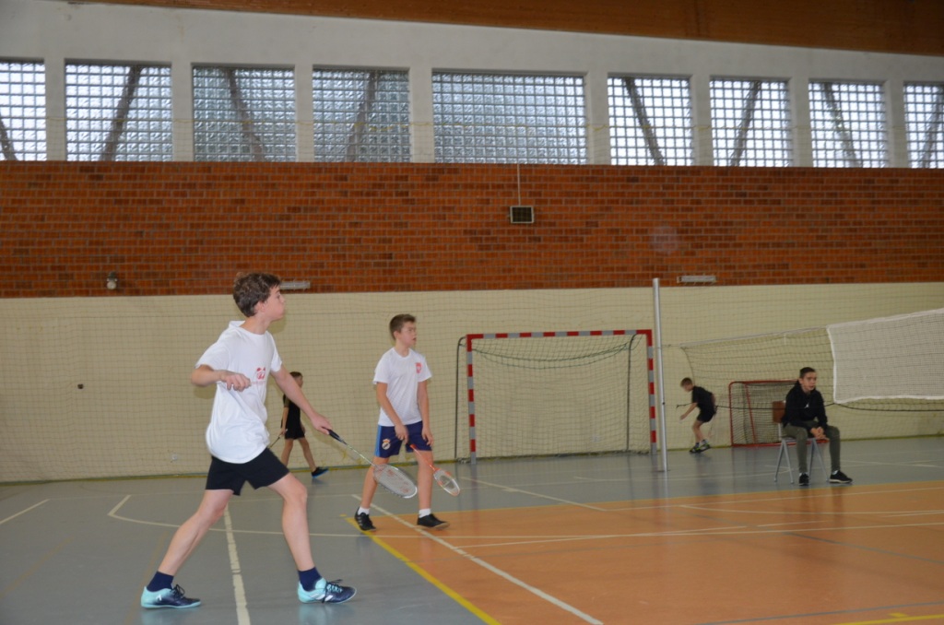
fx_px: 1177
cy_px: 312
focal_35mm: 45
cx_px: 472
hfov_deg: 43.7
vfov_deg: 29.7
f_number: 4.2
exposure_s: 1/60
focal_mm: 30
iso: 800
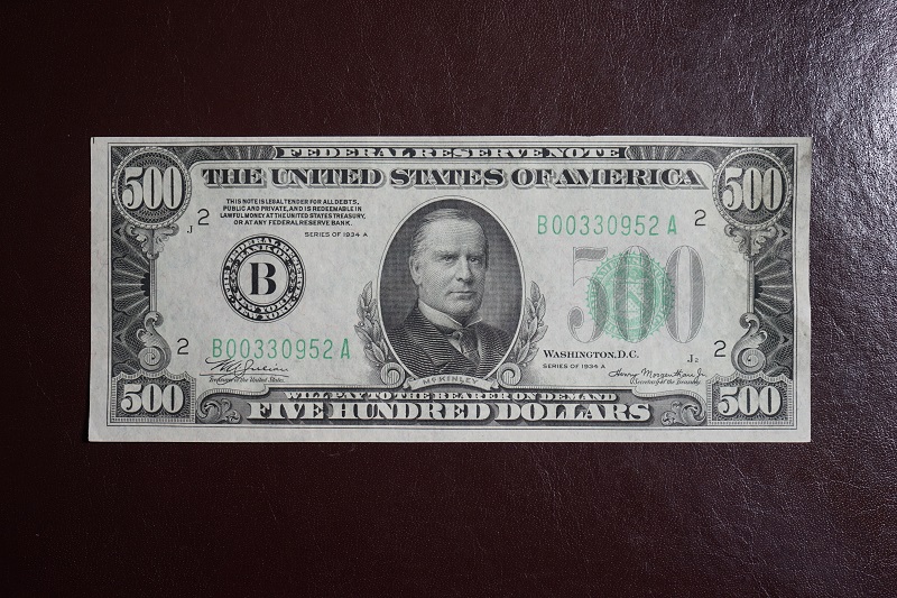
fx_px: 1270
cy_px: 299
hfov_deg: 38.9
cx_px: 448
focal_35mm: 51
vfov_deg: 26.5
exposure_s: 1/60
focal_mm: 51
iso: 640
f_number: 4.5
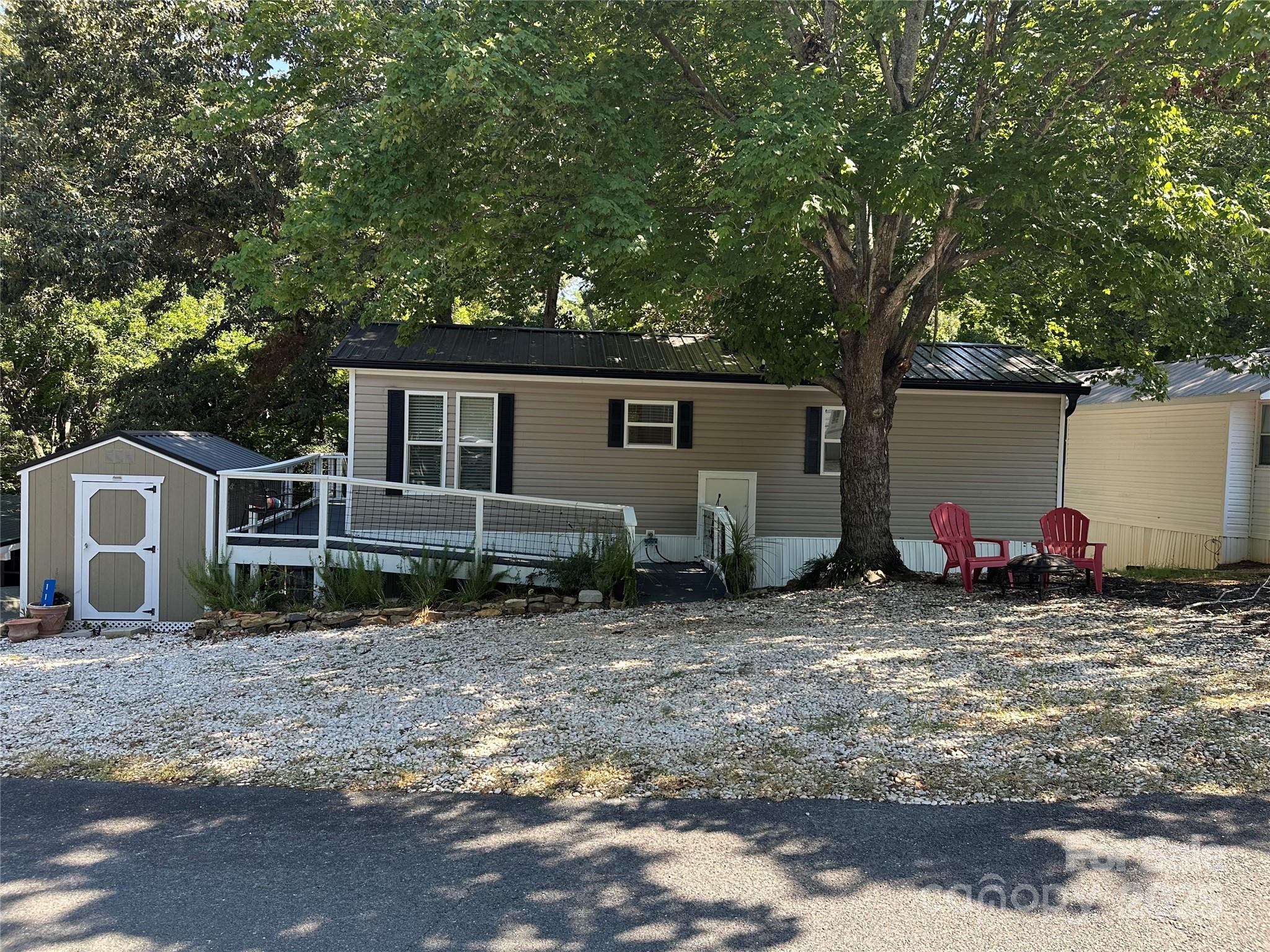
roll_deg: -2.0
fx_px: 881
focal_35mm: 24
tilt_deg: -0.8
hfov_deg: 71.6
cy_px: 476
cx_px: 635
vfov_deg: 56.8
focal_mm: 6.86
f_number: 1.78
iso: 80
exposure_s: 1/484
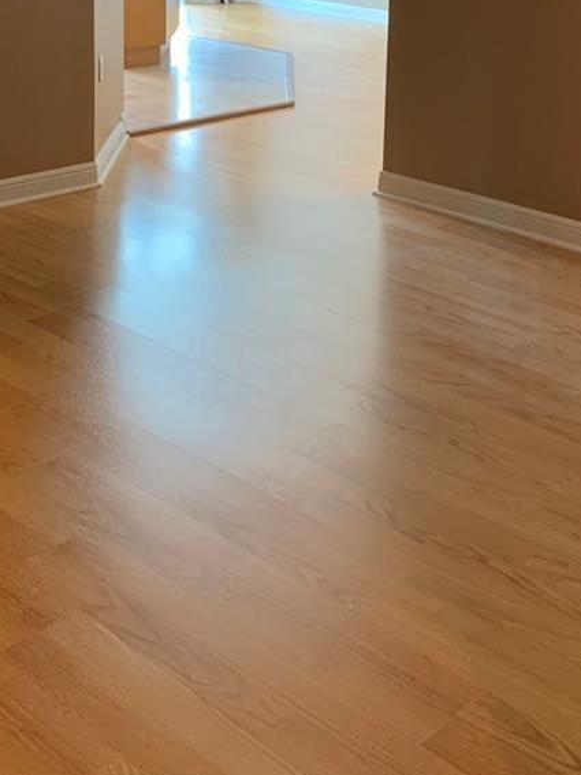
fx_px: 1231
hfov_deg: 26.5
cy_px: 63
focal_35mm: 55
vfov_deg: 33.0
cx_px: 320
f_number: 1.8
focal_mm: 4.25
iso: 160
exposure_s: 1/60
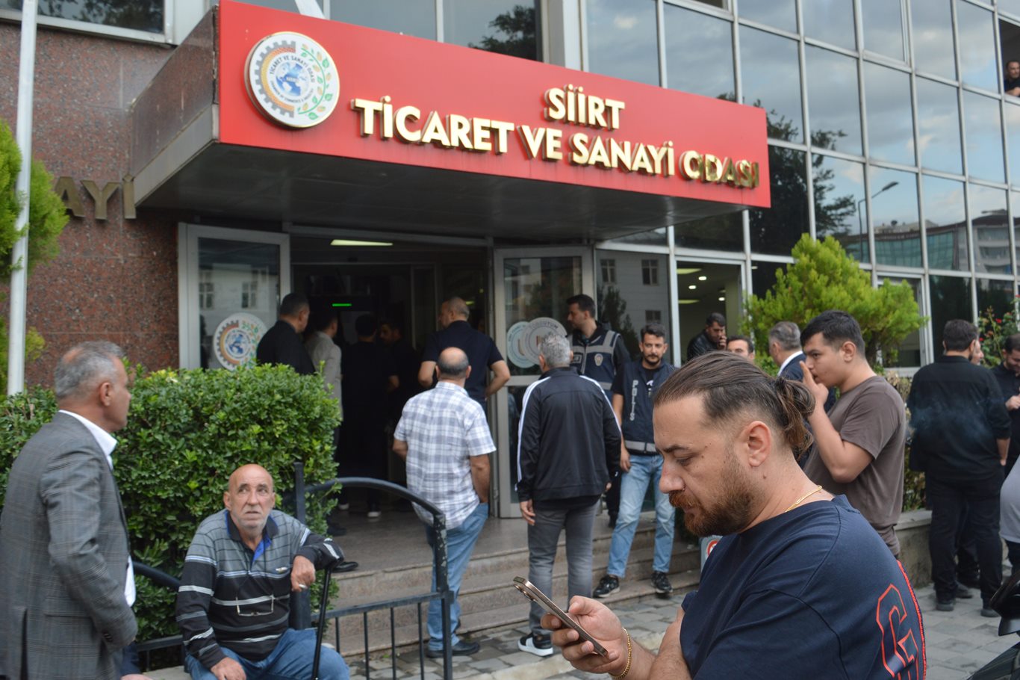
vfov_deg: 40.0
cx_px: 510
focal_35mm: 33
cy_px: 340
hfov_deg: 57.2
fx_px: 935
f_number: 5.6
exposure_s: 1/125
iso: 400
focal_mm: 22
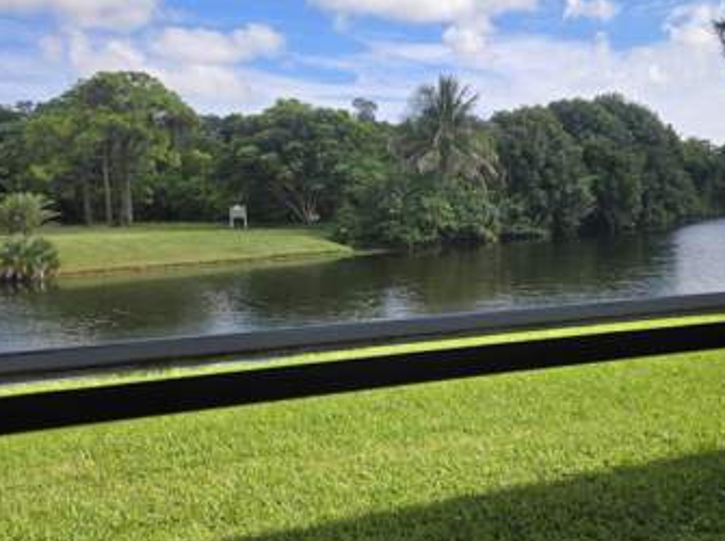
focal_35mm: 33
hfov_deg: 53.8
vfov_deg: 42.8
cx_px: 511
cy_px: 250
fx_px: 690
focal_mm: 5.4
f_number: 1.8
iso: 80
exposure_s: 1/1262
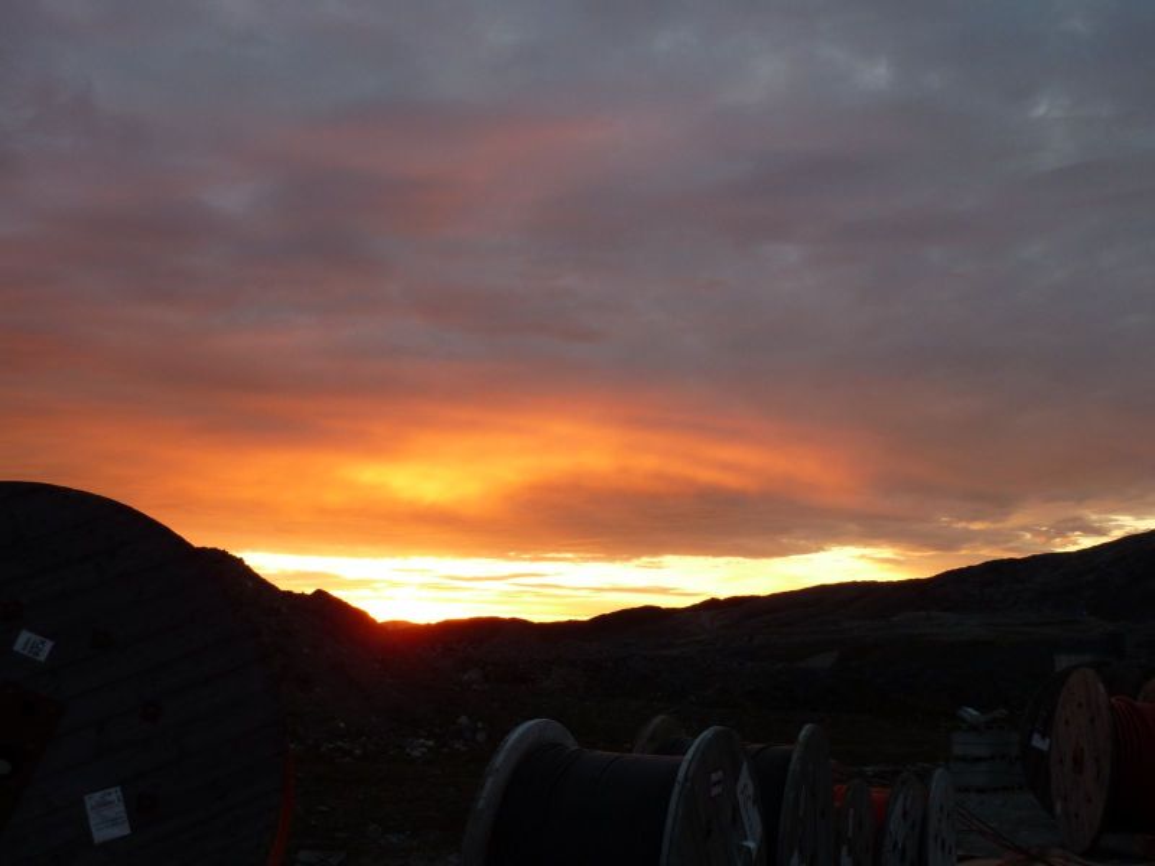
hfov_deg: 50.1
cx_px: 578
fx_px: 1235
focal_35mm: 37
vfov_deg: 38.7
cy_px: 433
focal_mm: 6.1
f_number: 3.6
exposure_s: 1/50
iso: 80
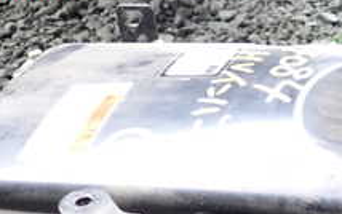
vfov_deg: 13.8
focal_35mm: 89
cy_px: 323
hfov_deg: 23.1
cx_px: 248
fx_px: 830
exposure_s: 1/50
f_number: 2.3
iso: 200
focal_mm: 5.4
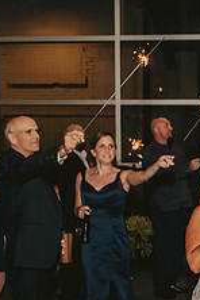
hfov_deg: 14.6
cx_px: 274
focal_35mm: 89
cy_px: 251
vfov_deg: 22.5
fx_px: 742
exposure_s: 1/125
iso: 1250
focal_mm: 34
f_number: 4
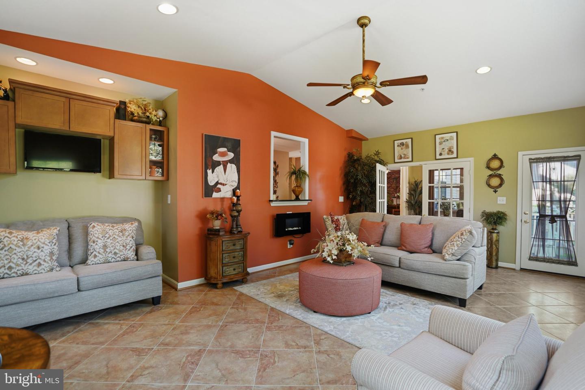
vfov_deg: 73.8
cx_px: 292
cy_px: 195
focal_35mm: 16
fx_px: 260
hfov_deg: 96.7
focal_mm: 16
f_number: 4.5
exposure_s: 1/25
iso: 320
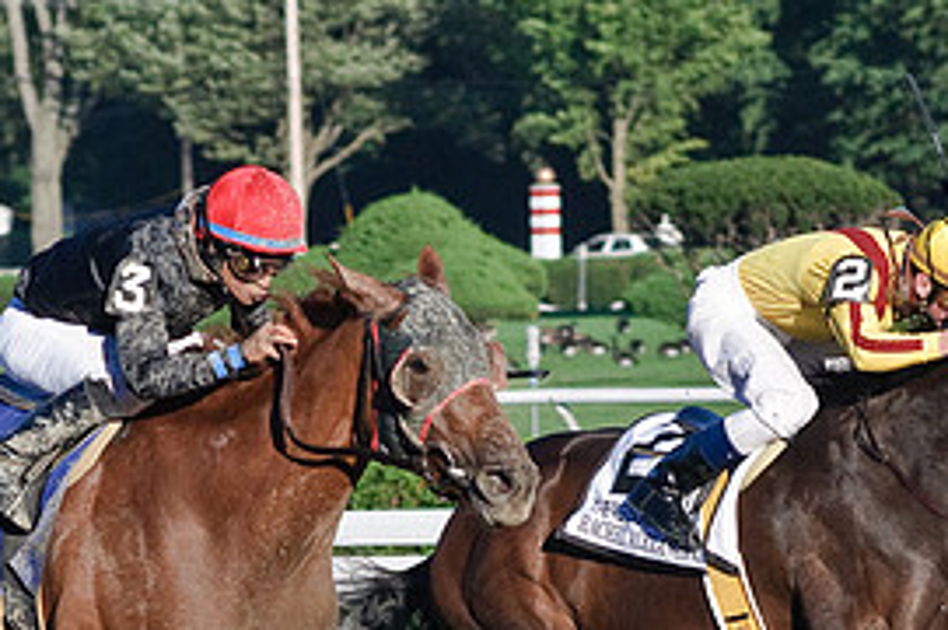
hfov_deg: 4.8
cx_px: 451
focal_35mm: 433
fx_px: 11390
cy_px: 551
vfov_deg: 3.2
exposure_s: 1/2500
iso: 800
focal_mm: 135
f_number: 6.3
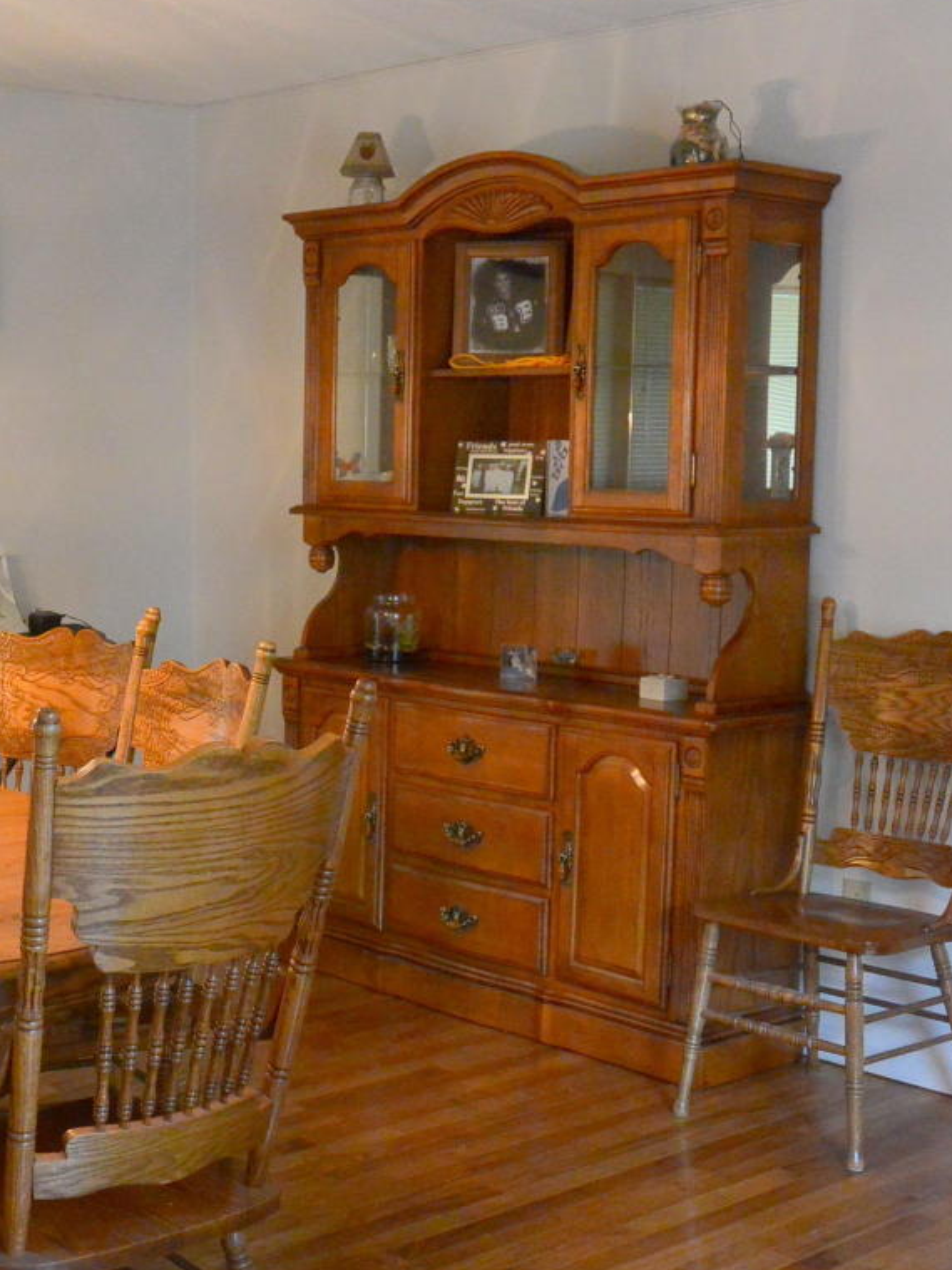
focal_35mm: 54
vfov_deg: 35.5
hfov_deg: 26.2
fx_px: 1981
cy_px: 631
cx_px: 105
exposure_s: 1/50
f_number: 4
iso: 800
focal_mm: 14
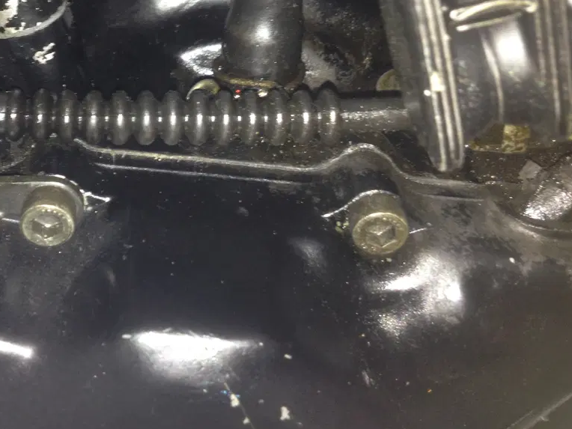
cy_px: 97
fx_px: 909
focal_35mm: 55
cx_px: 143
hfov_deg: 34.2
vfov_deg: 26.2
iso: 80
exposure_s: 1/16
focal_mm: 4.28
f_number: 2.4
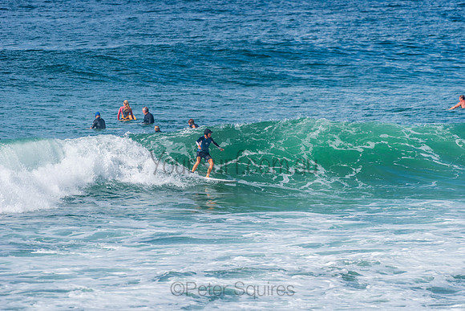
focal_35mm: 500
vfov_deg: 2.8
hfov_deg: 4.1
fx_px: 6460
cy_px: 156
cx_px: 232
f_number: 5.6
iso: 140
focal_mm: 500
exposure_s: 1/2000
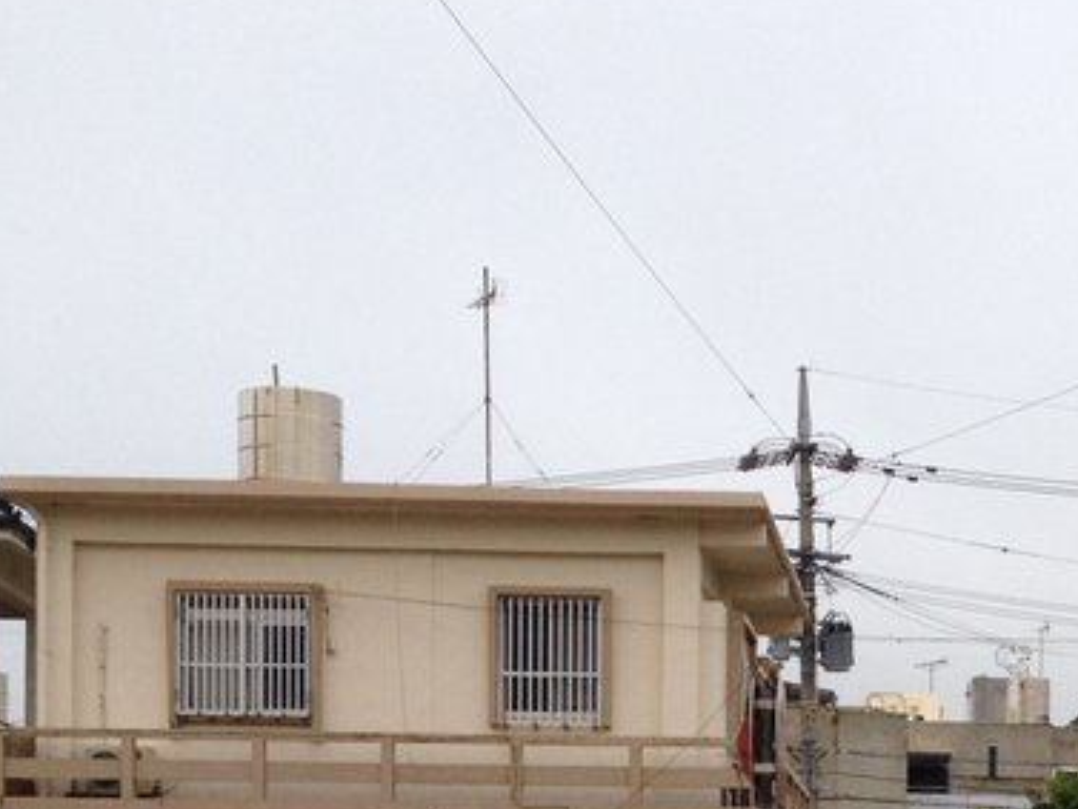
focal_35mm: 95
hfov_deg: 20.0
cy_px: 1012
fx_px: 2959
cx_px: 1067
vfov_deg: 15.0
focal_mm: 4.28
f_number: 2.4
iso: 50
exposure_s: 1/120
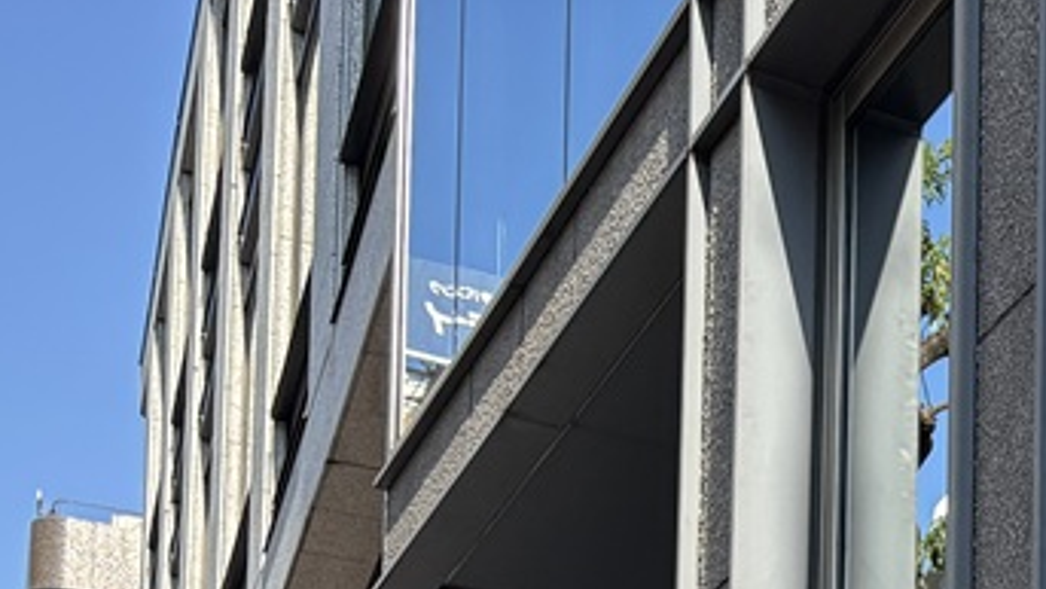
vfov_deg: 10.7
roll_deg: +0.6
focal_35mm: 99
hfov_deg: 19.8
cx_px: 1354
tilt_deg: +5.5
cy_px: 1358
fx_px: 2746
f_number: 1.6
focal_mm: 5.96
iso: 64
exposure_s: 1/1064
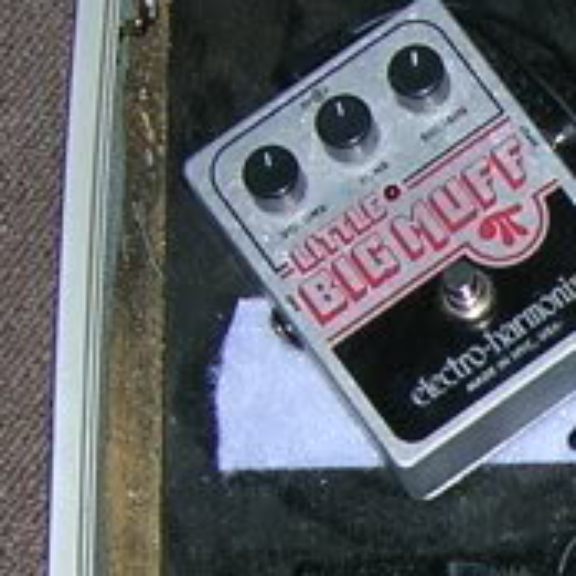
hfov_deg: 8.6
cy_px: 616
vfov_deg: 8.8
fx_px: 3709
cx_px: 960
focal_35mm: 197
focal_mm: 5.7
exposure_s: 1/60.1
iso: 50
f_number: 2.9
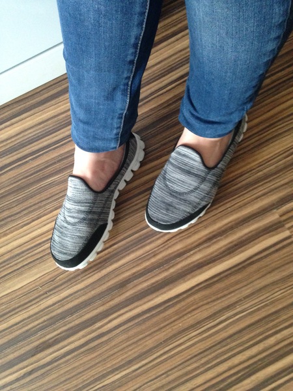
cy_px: 196
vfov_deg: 55.4
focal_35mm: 33
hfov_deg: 42.9
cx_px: 146
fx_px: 372
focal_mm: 4.12
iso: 400
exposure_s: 1/17
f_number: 2.4
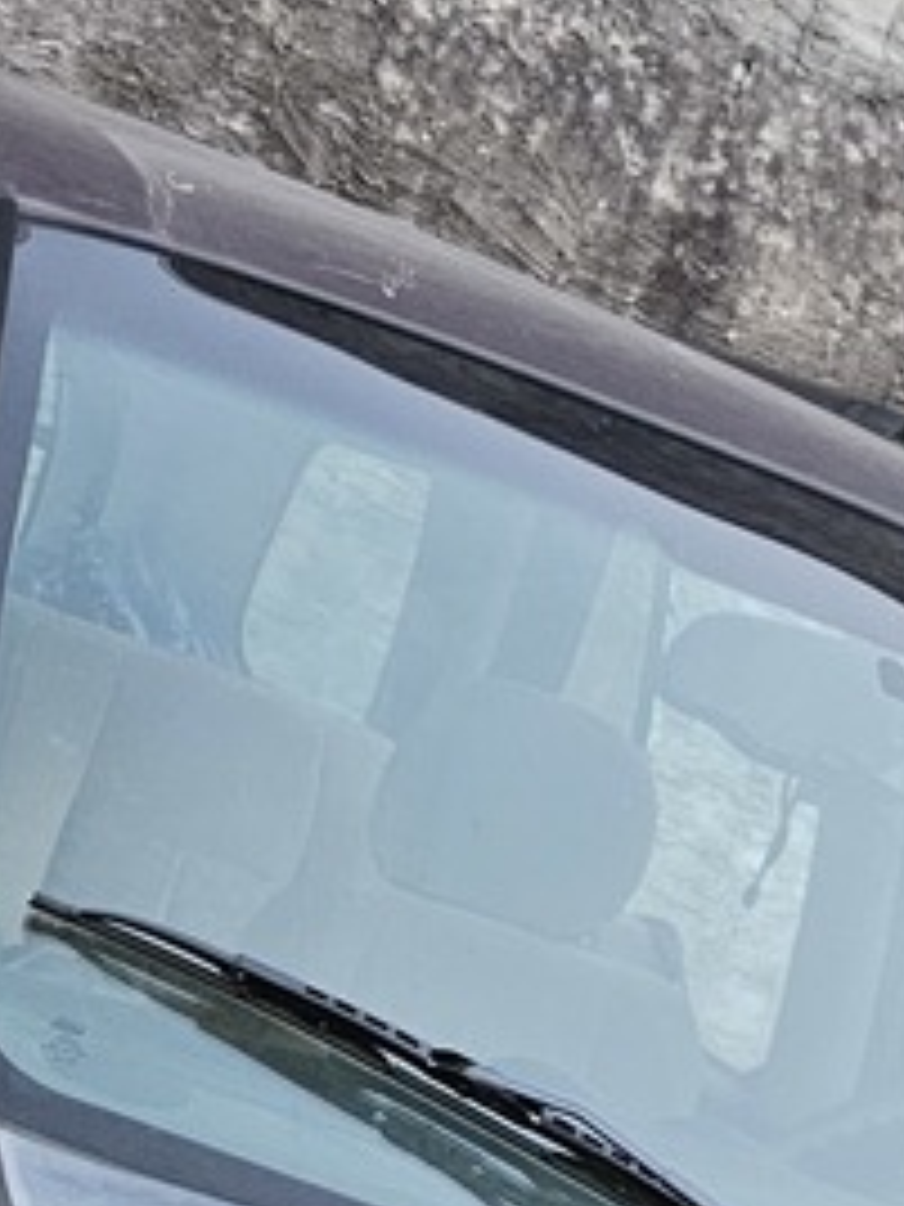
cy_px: 2322
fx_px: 3586
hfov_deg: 14.0
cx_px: -171
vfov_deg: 15.6
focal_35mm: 103
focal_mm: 6.3
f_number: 1.7
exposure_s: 1/40
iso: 640
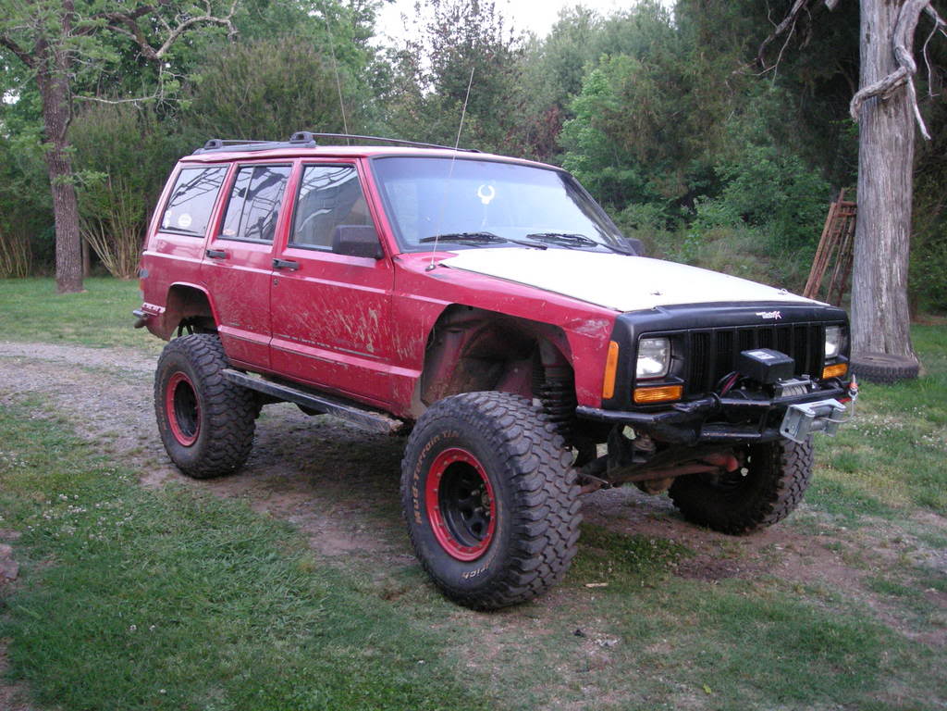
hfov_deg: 52.6
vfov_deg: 40.7
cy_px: 356
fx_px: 958
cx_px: 474
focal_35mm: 35
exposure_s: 1/58.4
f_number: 2.8
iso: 271
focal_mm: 5.7
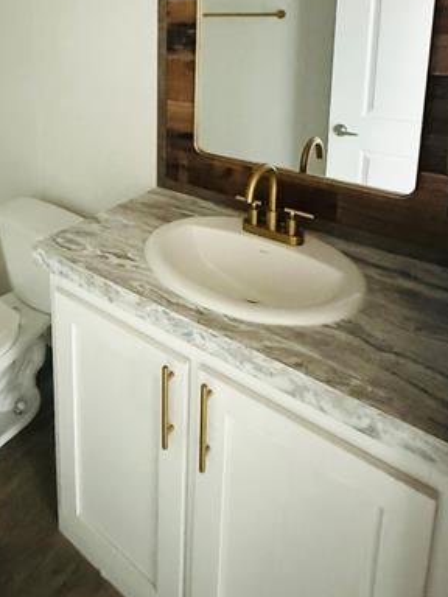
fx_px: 483
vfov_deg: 57.5
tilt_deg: -9.3
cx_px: 135
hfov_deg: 48.6
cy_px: 100
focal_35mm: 28
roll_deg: -0.2
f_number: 2.2
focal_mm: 2.22
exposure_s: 1/38
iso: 1600
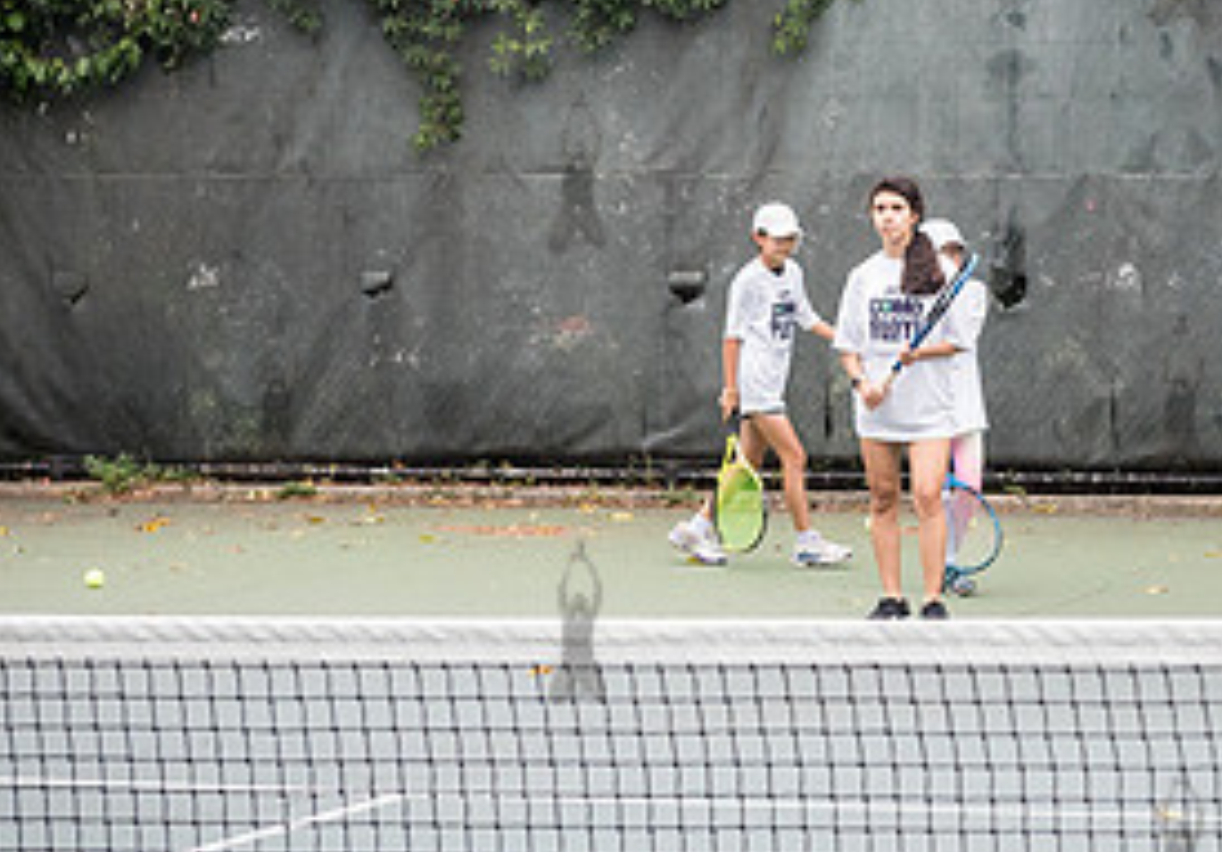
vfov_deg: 7.9
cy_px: 248
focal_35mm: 179
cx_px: 899
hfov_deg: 11.3
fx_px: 6162
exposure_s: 1/1000
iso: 1000
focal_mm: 70
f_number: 5
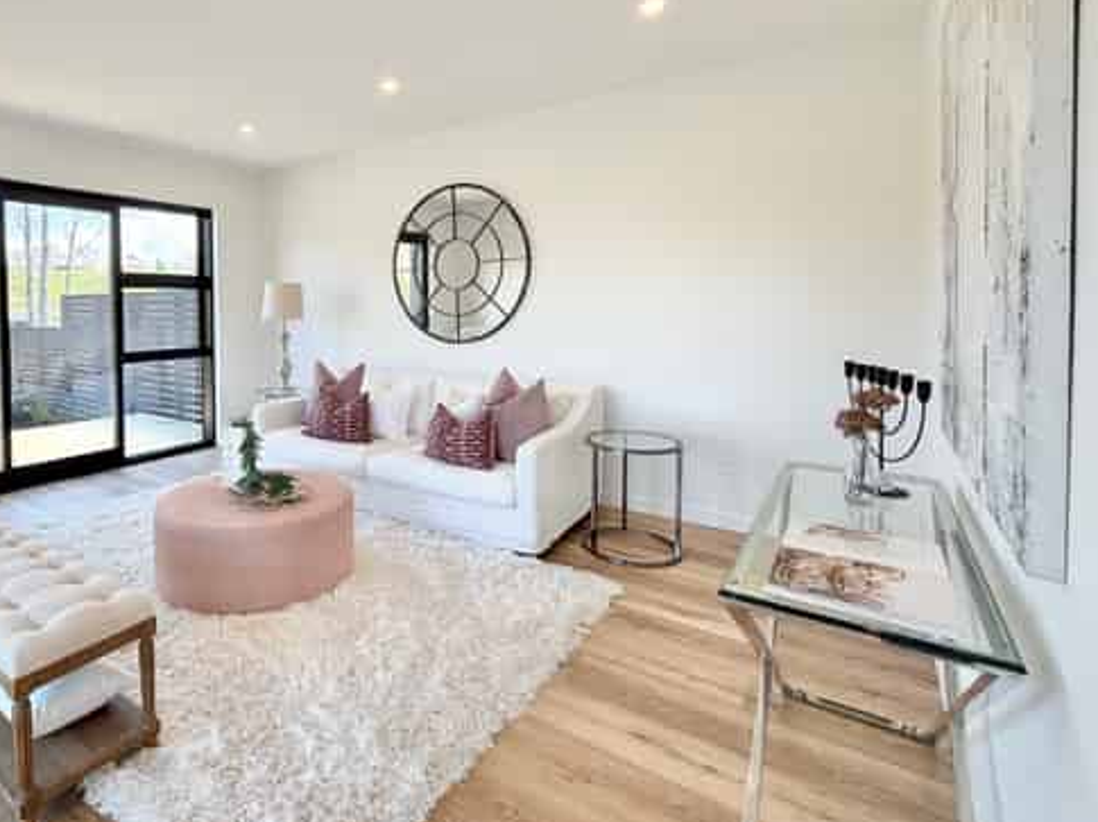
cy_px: 327
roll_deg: +0.7
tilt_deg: -1.4
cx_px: 394
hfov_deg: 82.6
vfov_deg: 67.9
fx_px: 602
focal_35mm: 19
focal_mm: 2.22
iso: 32
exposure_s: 1/100
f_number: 2.2
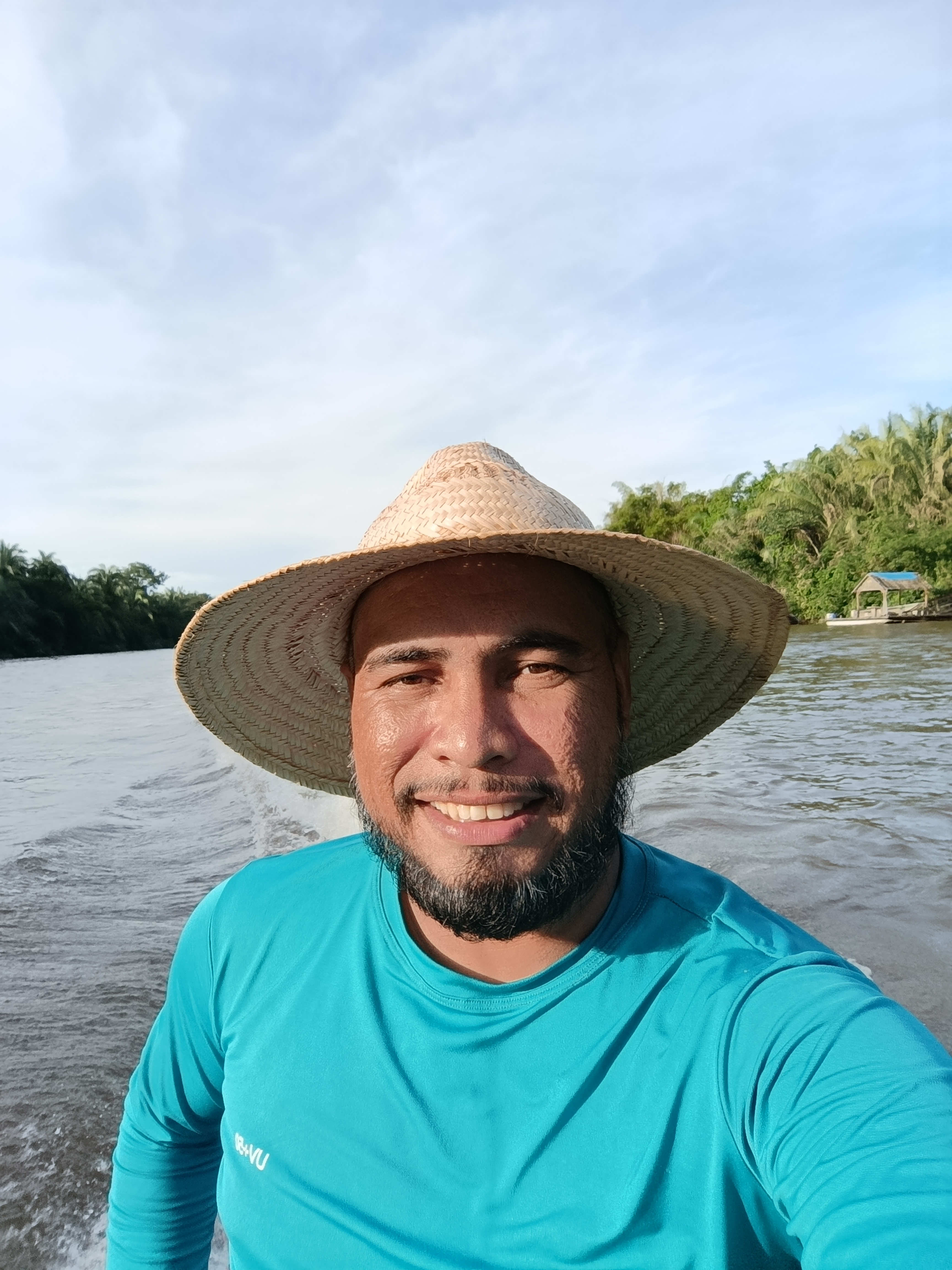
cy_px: 635
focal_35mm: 24
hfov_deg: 56.8
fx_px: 880
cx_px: 476
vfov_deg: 71.6
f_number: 2.4
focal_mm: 3.27
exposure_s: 1/706
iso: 64
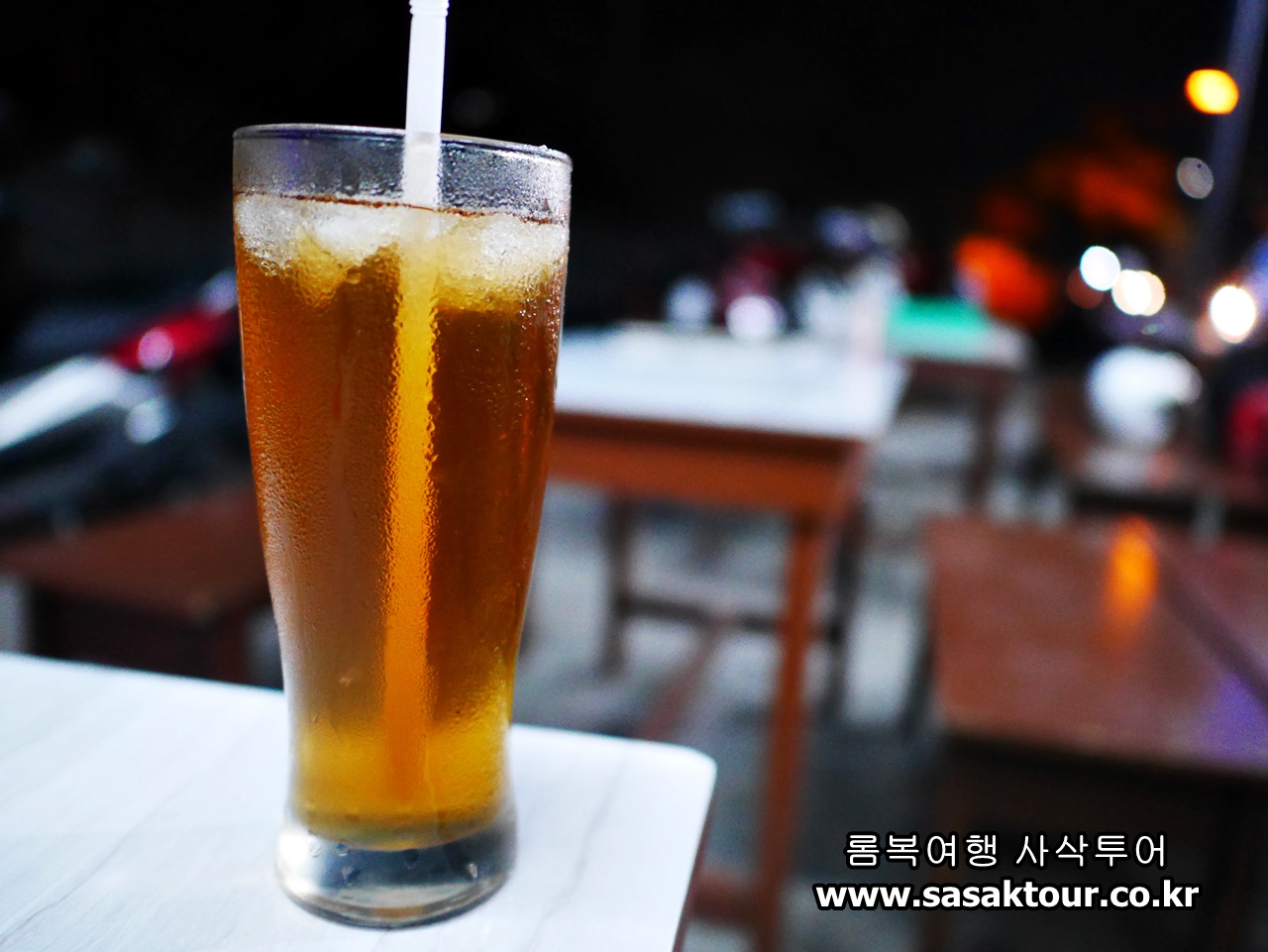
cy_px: 476
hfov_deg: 59.9
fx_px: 1099
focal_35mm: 30
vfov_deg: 46.8
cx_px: 634
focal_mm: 15
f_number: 1.7
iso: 2500
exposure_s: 1/60
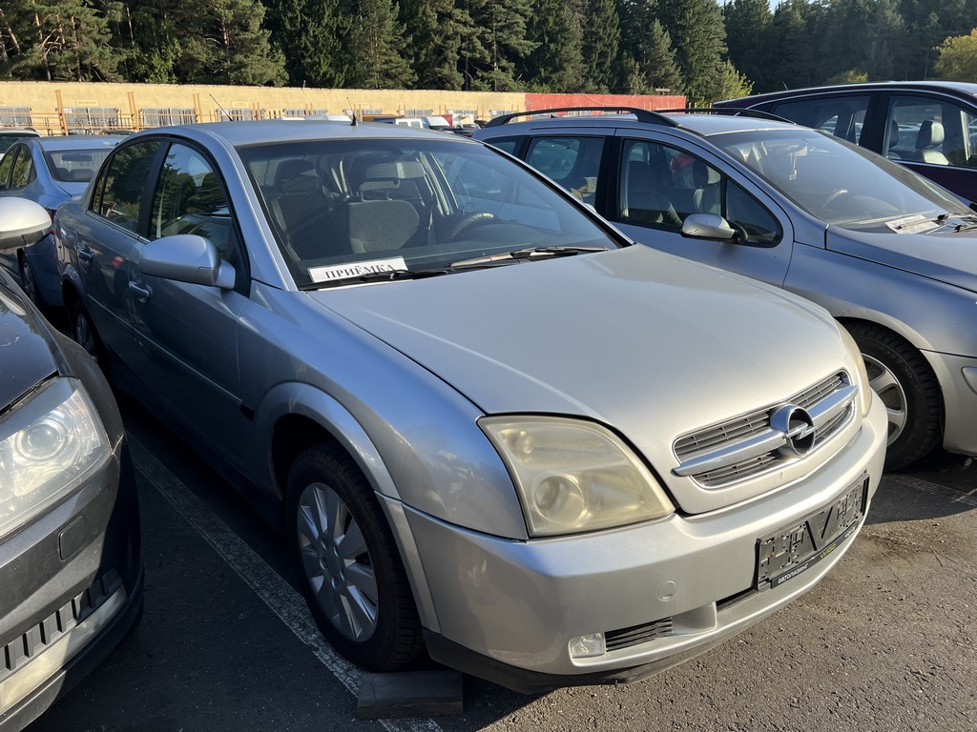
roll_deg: +1.2
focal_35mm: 26
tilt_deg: -14.4
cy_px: 366
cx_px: 488
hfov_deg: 67.3
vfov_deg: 53.1
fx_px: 734
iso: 50
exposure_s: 1/2165
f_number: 1.5
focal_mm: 5.7
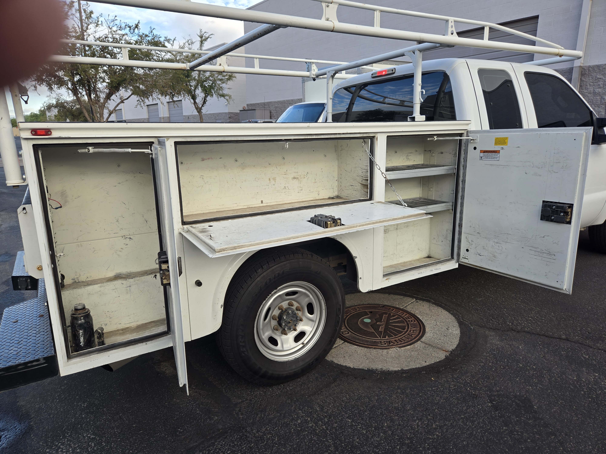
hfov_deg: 73.9
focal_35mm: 23
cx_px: 303
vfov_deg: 58.9
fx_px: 403
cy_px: 227
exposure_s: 1/296
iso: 25
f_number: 1.8
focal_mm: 5.4
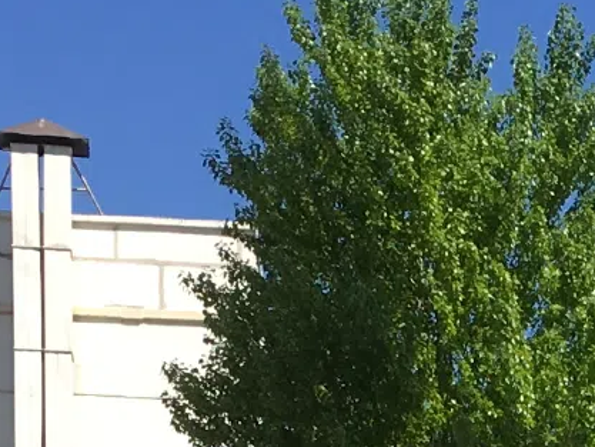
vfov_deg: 8.0
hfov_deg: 11.6
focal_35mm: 167
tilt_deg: -0.3
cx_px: 675
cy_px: 1202
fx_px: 2871
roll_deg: +0.6
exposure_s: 1/1148
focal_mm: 4.15
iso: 25
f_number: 2.2
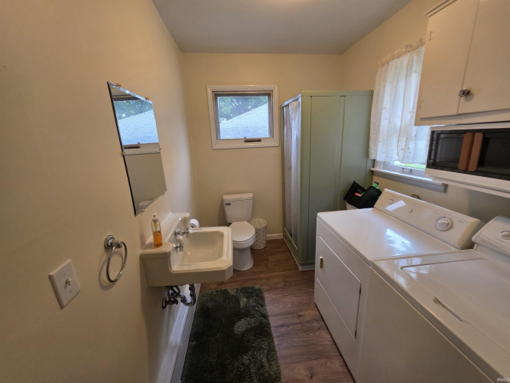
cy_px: 192
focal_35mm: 13
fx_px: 191
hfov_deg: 106.2
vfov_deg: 89.9
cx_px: 255
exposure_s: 1/120
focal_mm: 2.2
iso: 200
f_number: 1.9
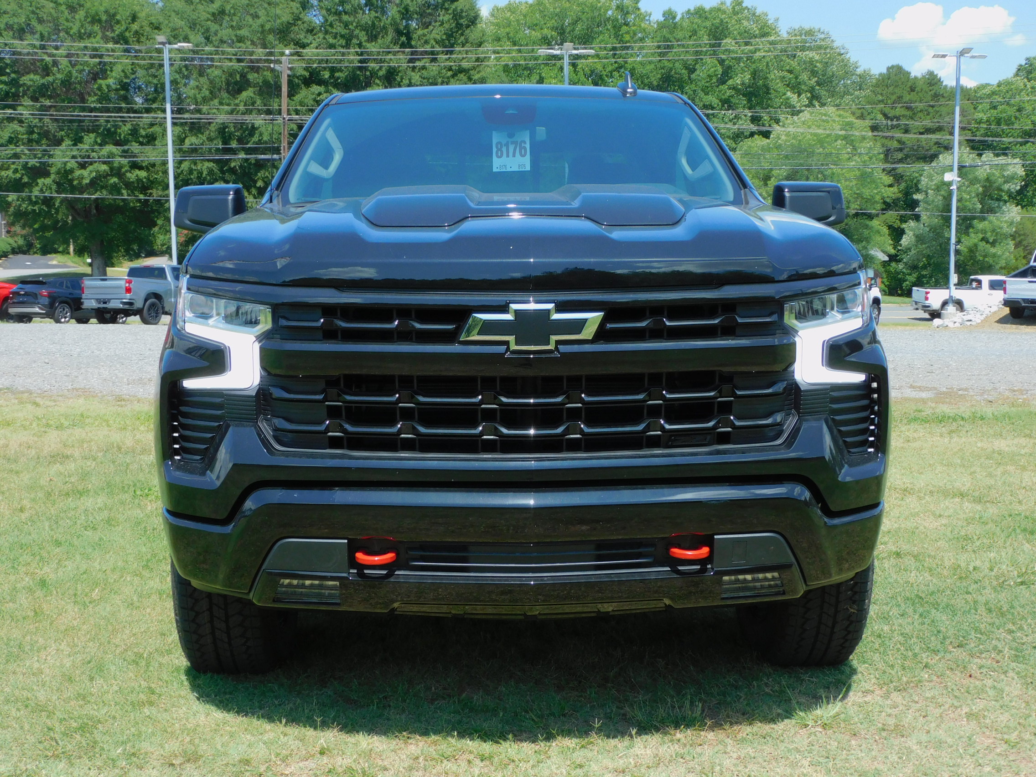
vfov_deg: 32.2
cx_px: 518
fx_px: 1347
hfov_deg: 42.1
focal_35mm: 45
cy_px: 388
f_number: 4
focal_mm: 8.1
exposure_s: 1/640
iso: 125
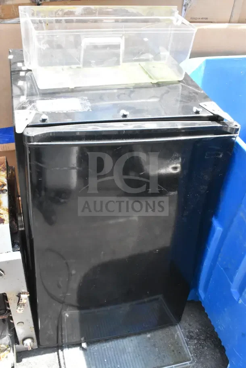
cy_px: 184
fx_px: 369
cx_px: 123
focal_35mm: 36
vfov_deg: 53.1
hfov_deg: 36.9
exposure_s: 1/800
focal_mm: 24
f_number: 14
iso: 6400
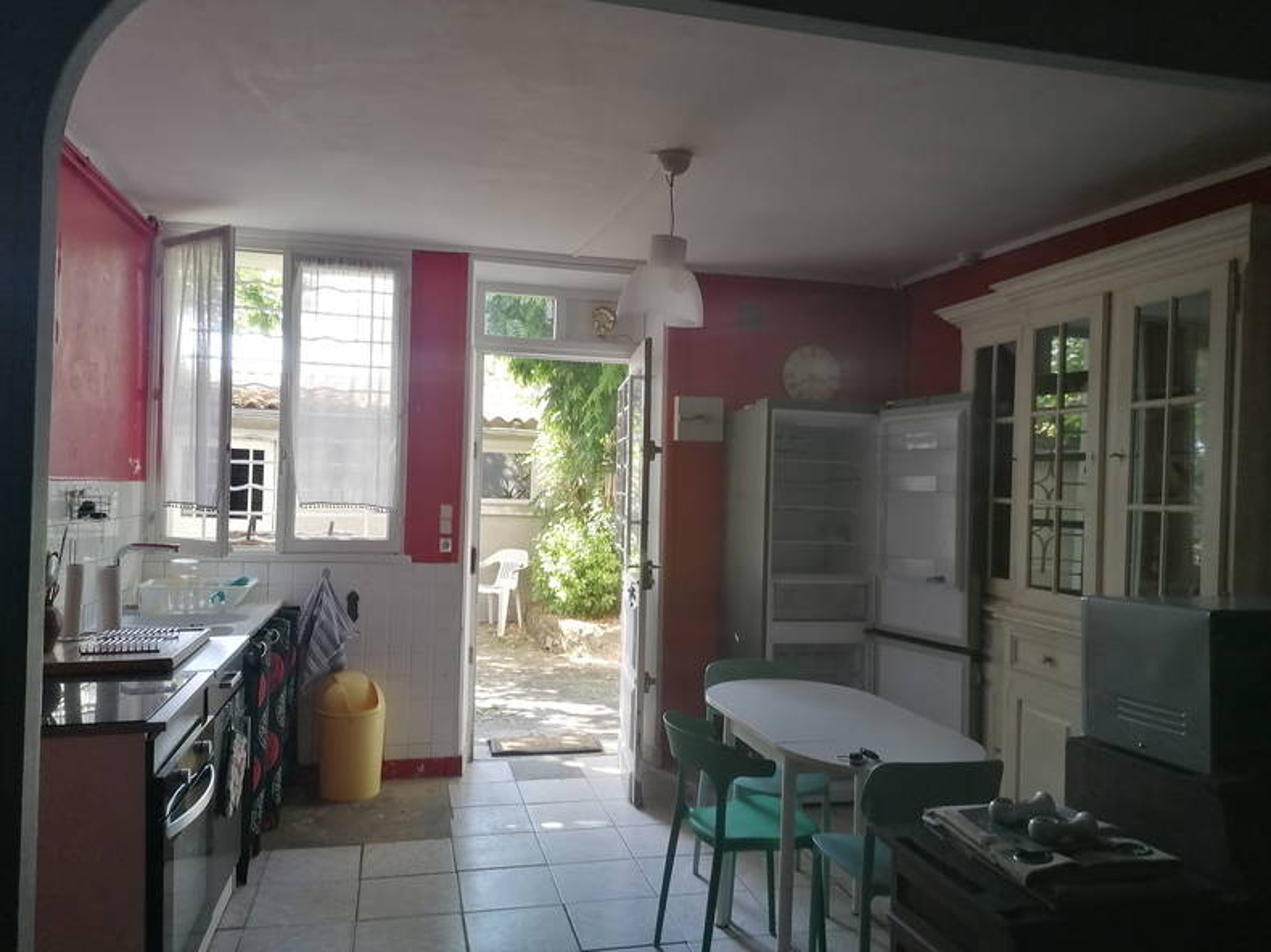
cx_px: 636
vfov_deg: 51.3
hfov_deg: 65.3
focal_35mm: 27
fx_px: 991
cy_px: 476
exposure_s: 1/100
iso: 200
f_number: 1.8
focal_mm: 4.75
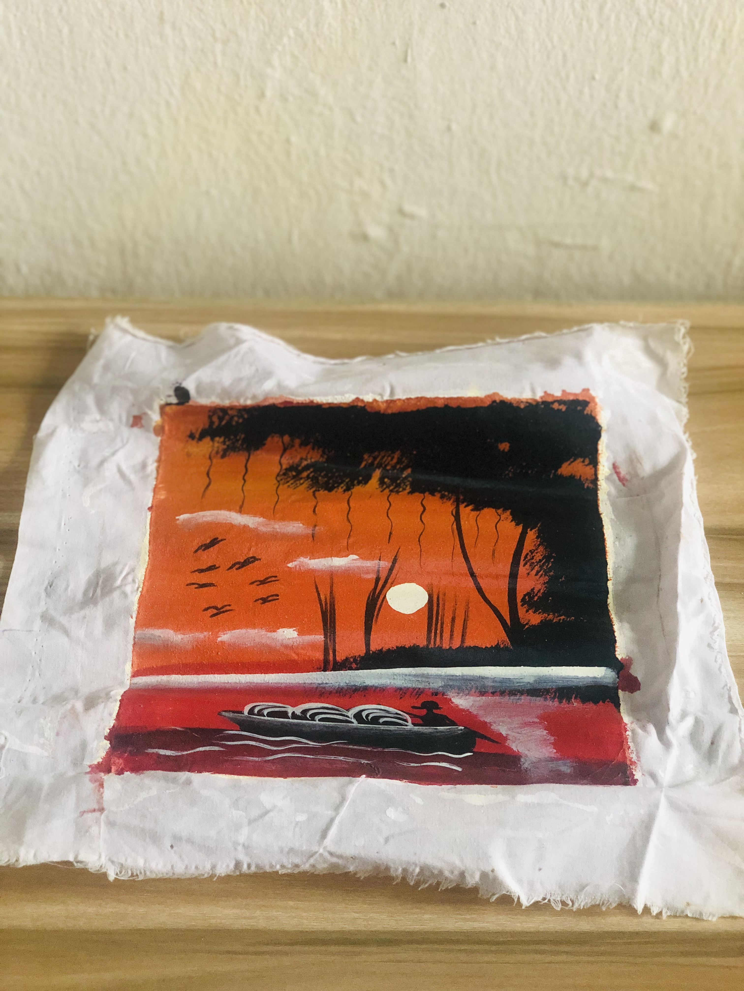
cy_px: 496
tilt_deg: -51.4
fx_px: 1490
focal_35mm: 52
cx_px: 372
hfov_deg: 28.0
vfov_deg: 36.8
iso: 160
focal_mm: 6
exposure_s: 1/17
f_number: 2.4
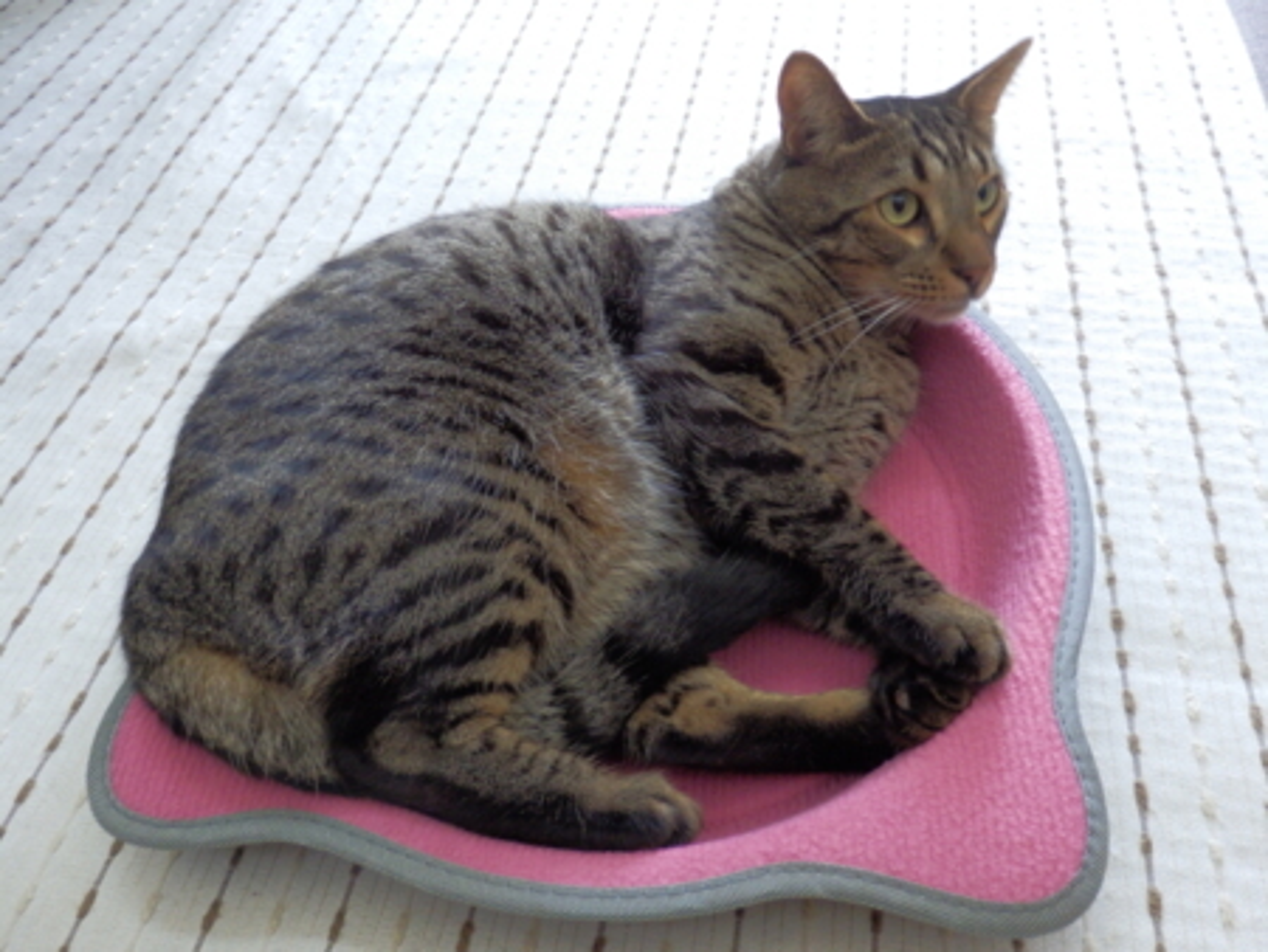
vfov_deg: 51.4
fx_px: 990
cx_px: 634
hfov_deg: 65.3
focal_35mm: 27
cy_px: 476
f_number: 3.2
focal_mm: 5
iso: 500
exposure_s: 1/50
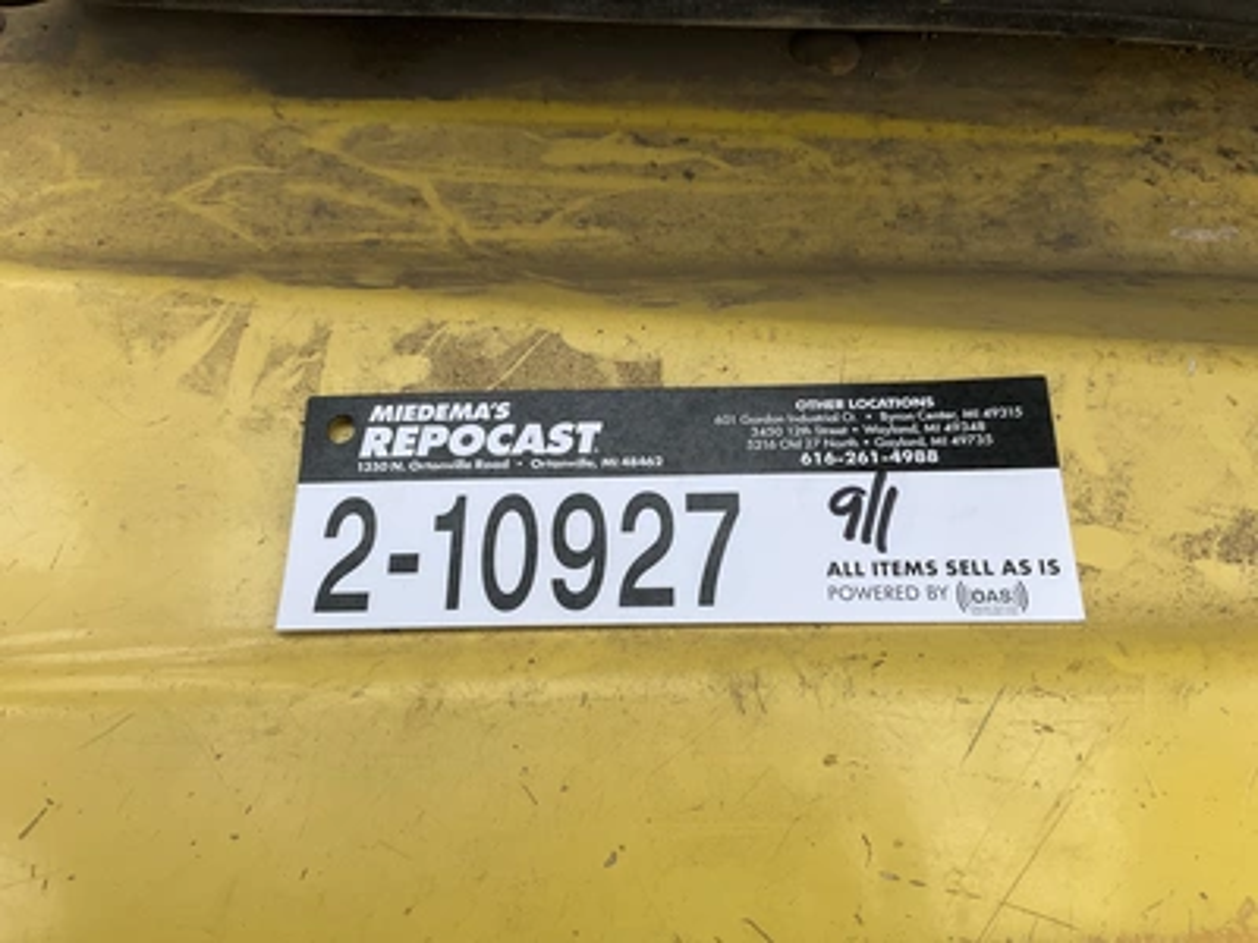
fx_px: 1054
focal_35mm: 29
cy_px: 472
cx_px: 629
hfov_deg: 61.7
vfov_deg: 48.2
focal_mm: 3
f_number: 1.8
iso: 25
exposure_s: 1/620
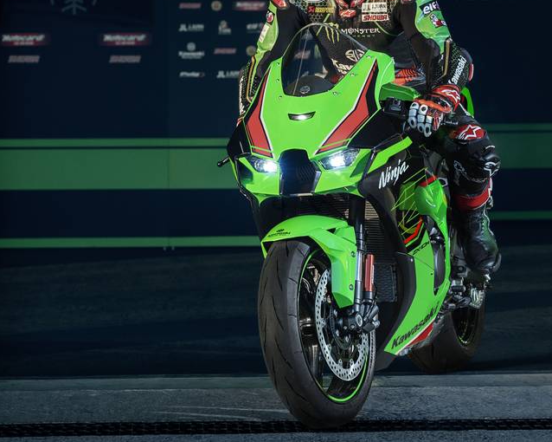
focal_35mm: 191
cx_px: 433
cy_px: 144
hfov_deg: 10.1
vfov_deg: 8.1
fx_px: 3119
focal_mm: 111
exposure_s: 1/640
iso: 1000
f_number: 5
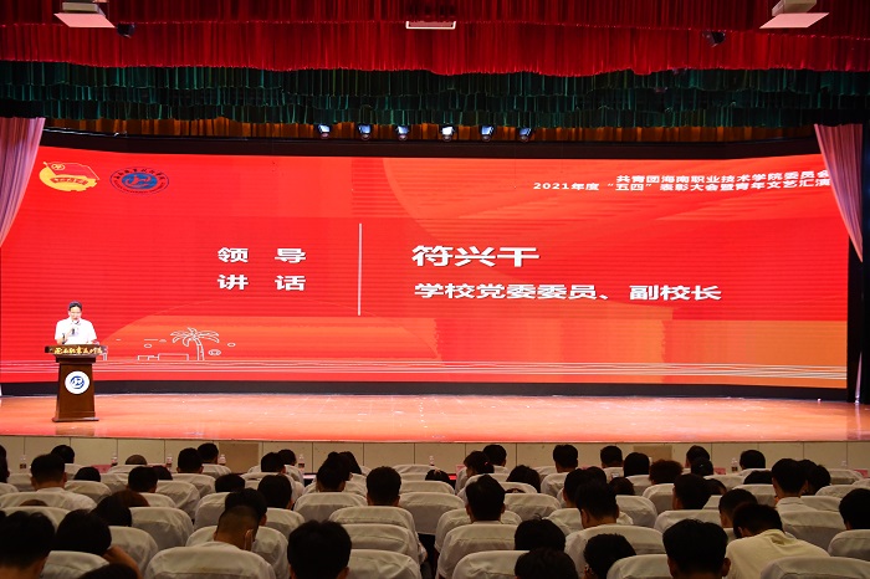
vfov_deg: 26.5
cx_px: 435
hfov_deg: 38.9
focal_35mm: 51
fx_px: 1232
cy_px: 290
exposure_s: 1/200
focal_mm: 34
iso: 3200
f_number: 5.6
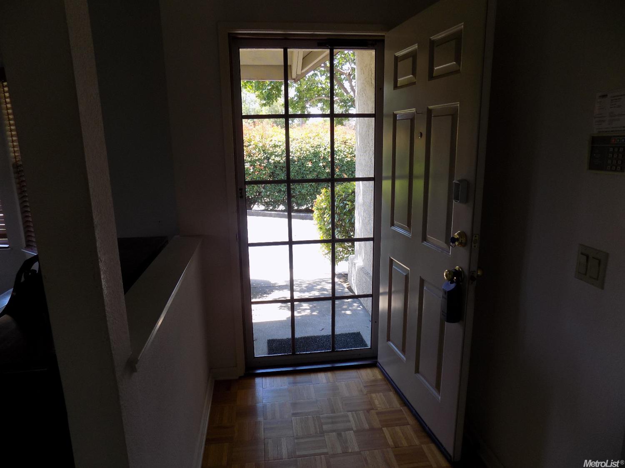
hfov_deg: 73.9
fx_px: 415
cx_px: 312
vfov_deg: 58.9
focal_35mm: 23
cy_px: 234
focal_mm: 4
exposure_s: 1/50
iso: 80
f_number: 3.1
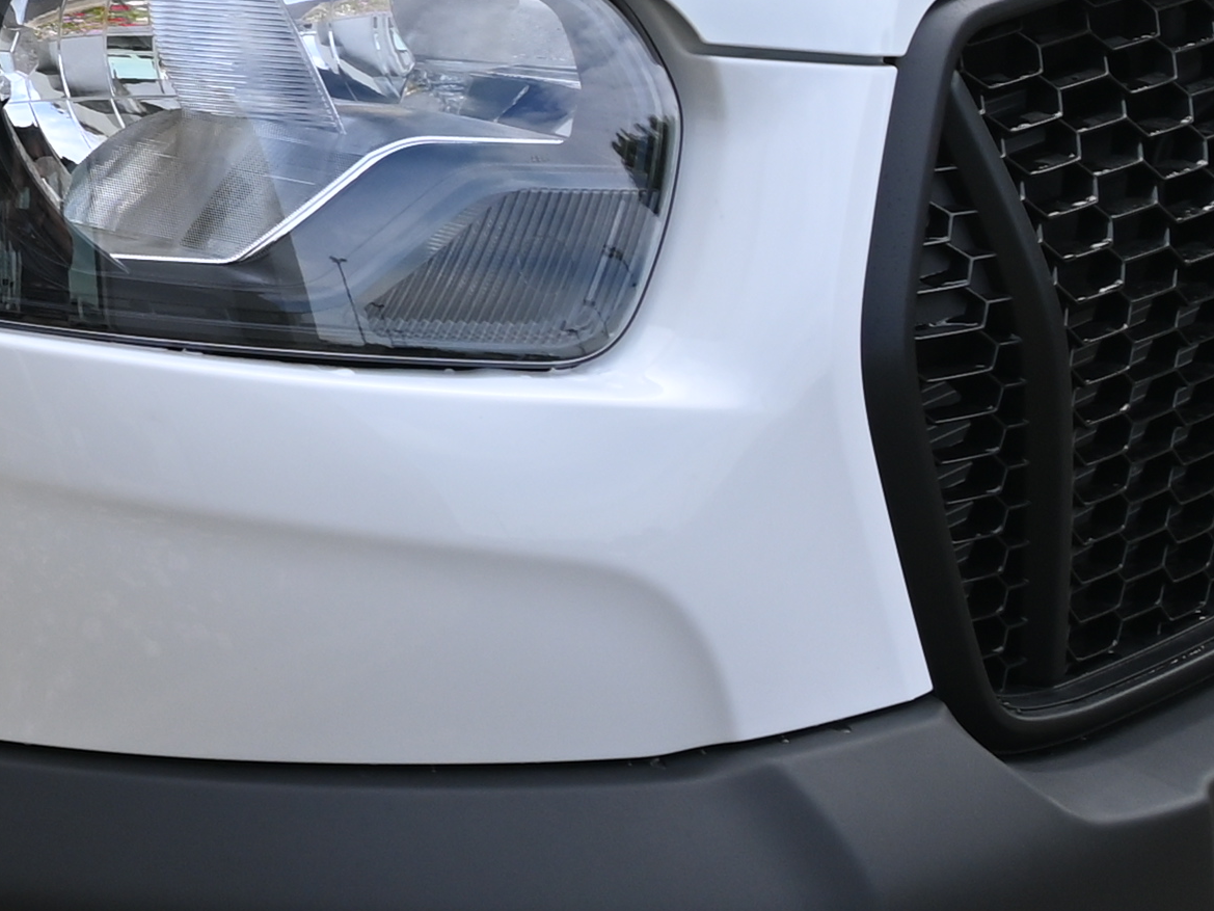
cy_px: 53
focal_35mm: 209
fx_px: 7346
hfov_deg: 9.0
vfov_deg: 7.1
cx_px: -995
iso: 100
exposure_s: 1/320
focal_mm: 30.5
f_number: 6.3
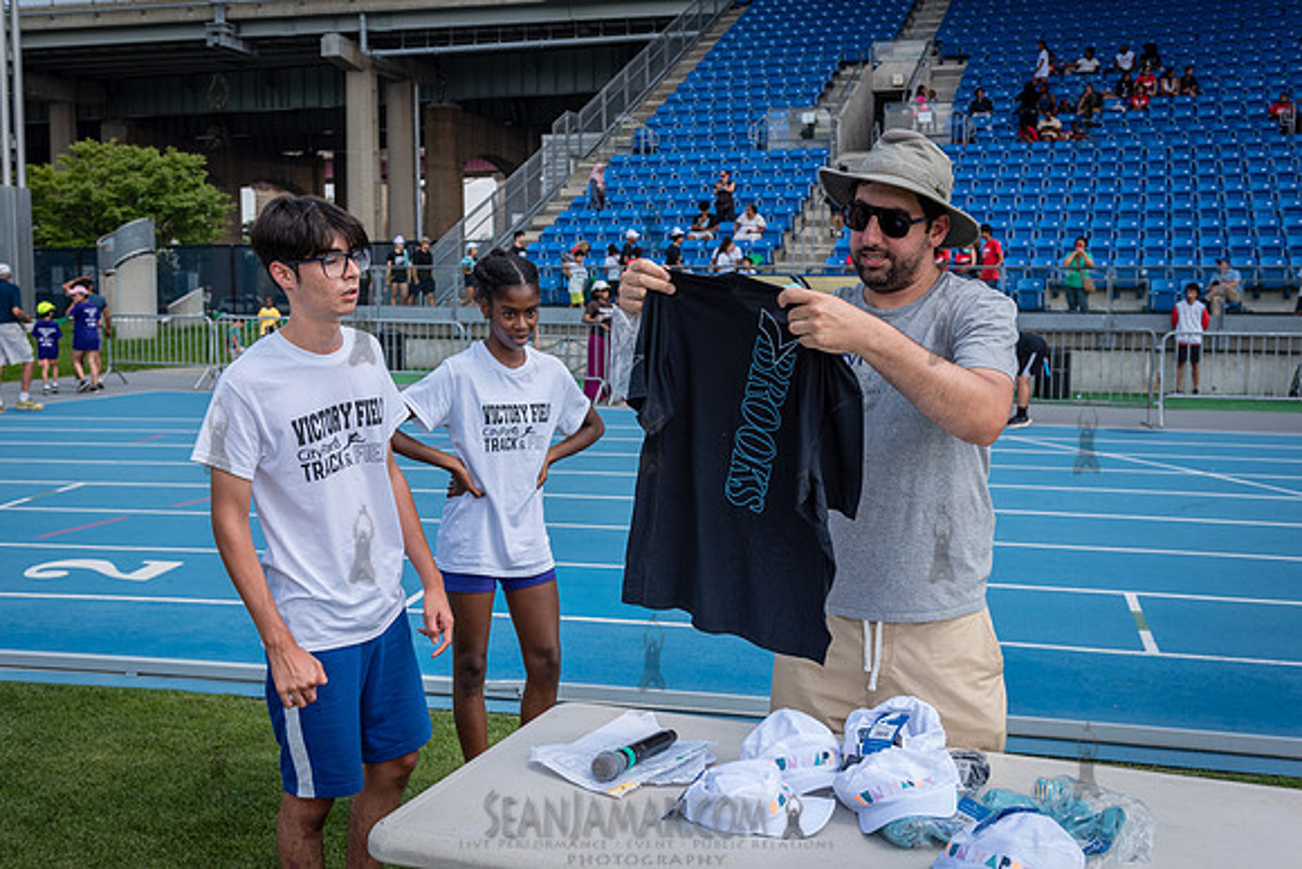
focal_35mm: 36
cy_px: 434
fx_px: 1303
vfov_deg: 36.9
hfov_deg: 53.1
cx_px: 651
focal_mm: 35
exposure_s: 1/800
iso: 250
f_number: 5
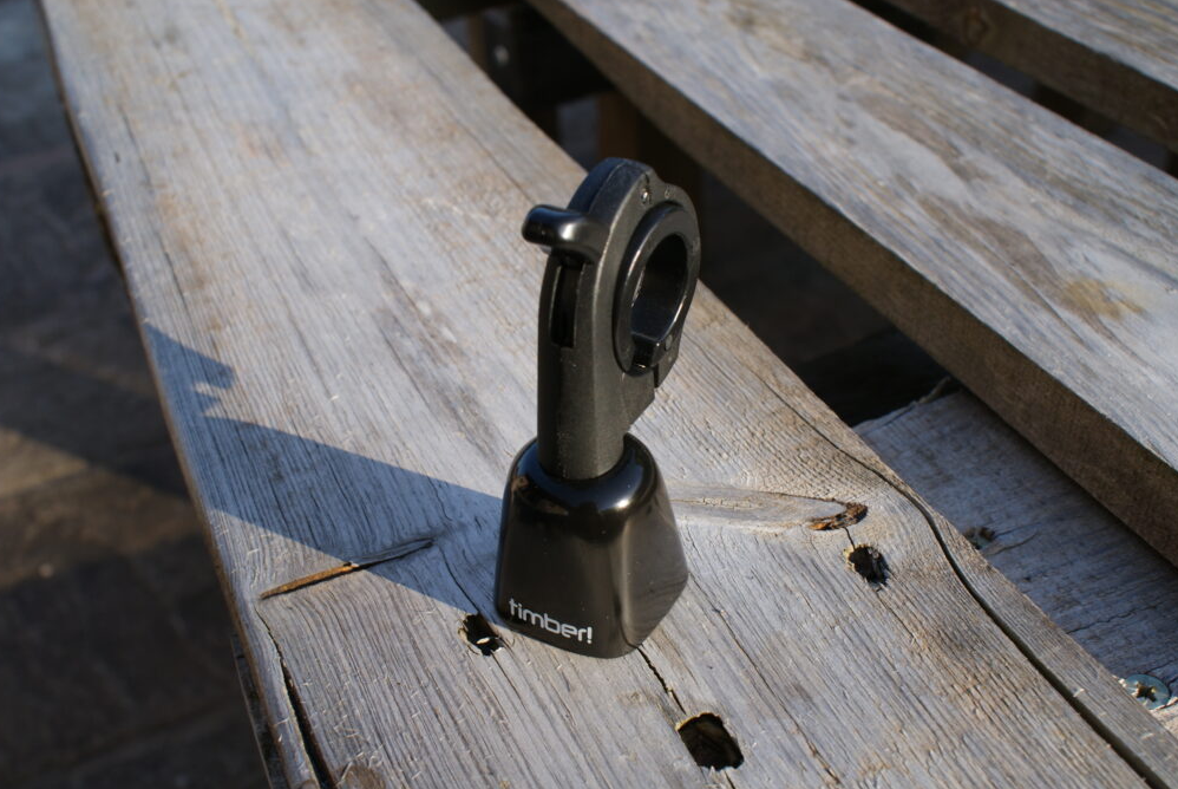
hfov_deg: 48.4
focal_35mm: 40
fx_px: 1310
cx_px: 589
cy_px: 401
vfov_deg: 33.5
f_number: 9
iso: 100
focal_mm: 26
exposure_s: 1/60
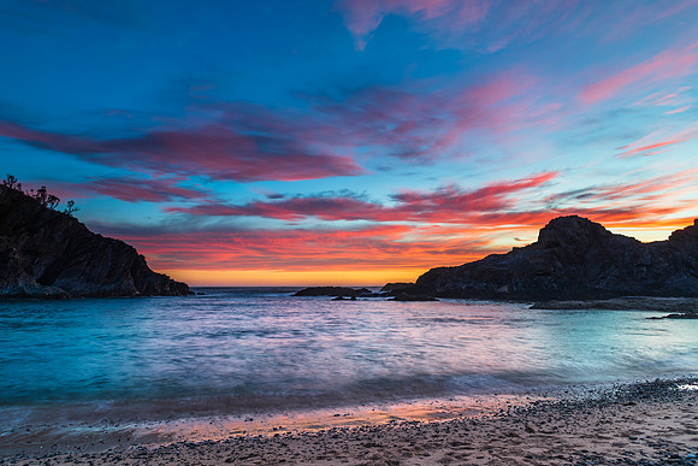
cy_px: 233
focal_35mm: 24
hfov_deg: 73.3
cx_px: 349
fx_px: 469
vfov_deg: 52.8
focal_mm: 24
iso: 100
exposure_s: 1.6
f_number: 8
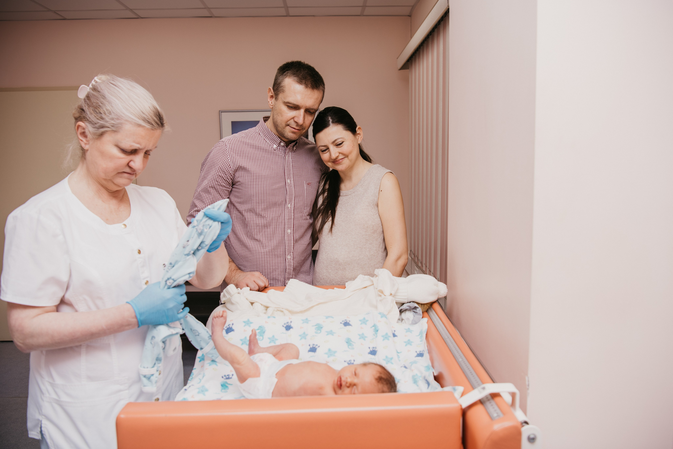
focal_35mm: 28
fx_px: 527
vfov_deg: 46.1
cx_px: 336
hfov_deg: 65.1
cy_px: 224
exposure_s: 1/160
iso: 125
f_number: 4
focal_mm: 28
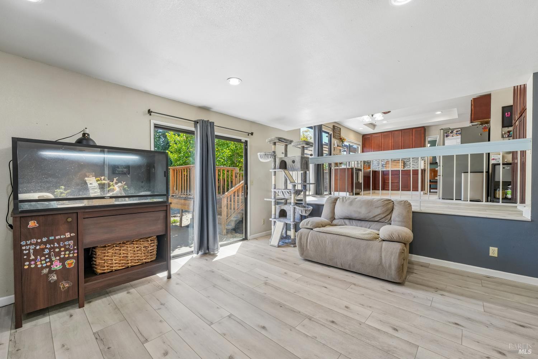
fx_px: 209
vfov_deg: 81.2
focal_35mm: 14
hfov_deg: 104.3
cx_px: 269
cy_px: 180
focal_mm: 14
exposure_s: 1/30
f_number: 8
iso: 500
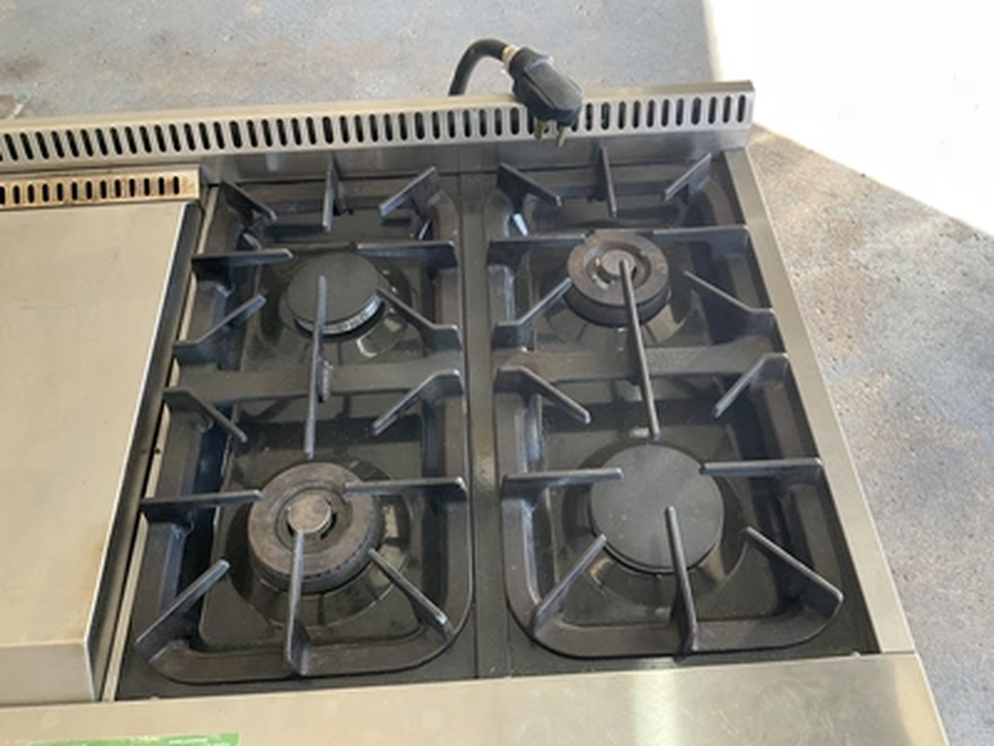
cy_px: 373
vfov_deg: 48.2
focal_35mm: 29
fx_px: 833
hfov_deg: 61.7
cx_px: 497
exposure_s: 1/120
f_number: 1.8
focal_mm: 3
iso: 50
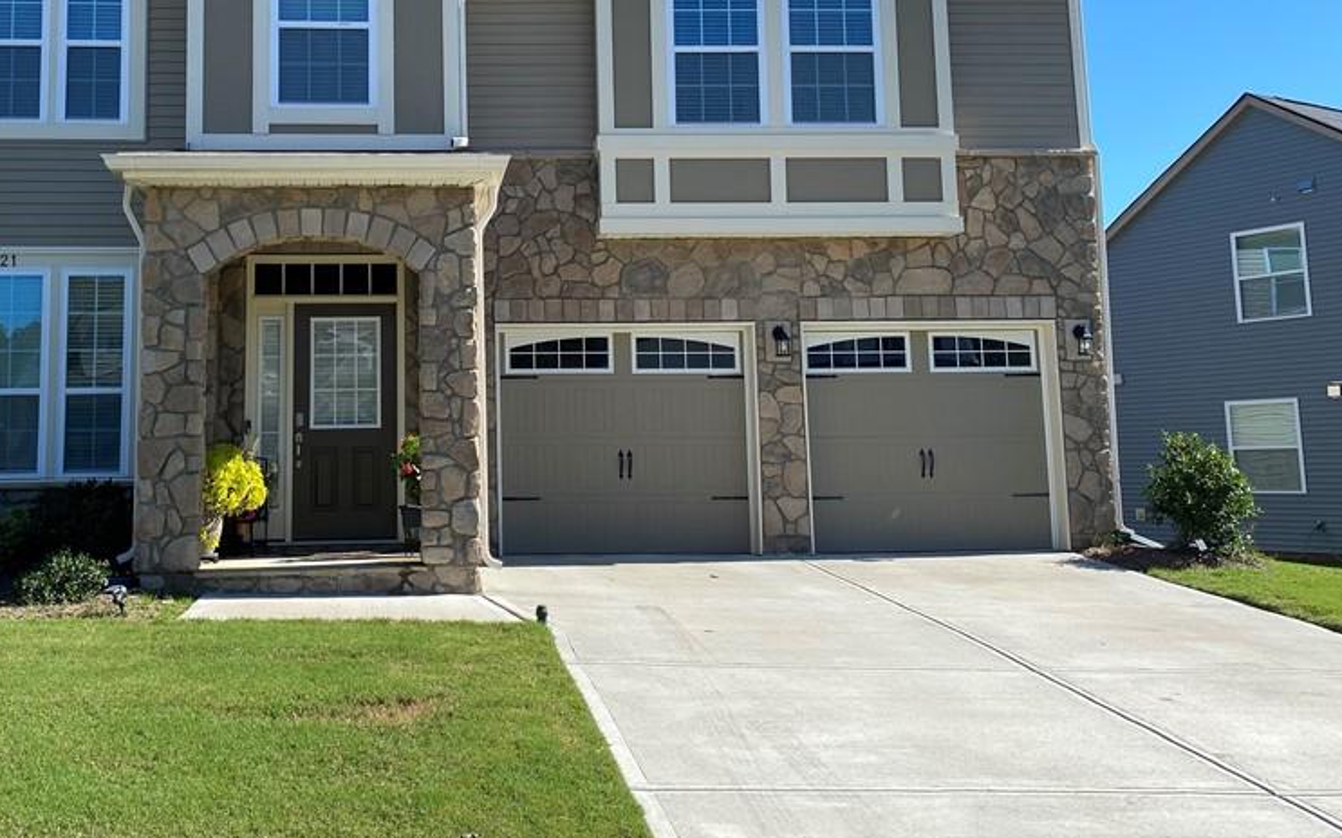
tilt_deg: +6.4
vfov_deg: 33.3
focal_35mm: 38
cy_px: 287
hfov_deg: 50.8
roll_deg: +0.2
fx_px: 1389
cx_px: 473
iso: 32
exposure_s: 1/1808
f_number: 1.8
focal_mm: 4.25
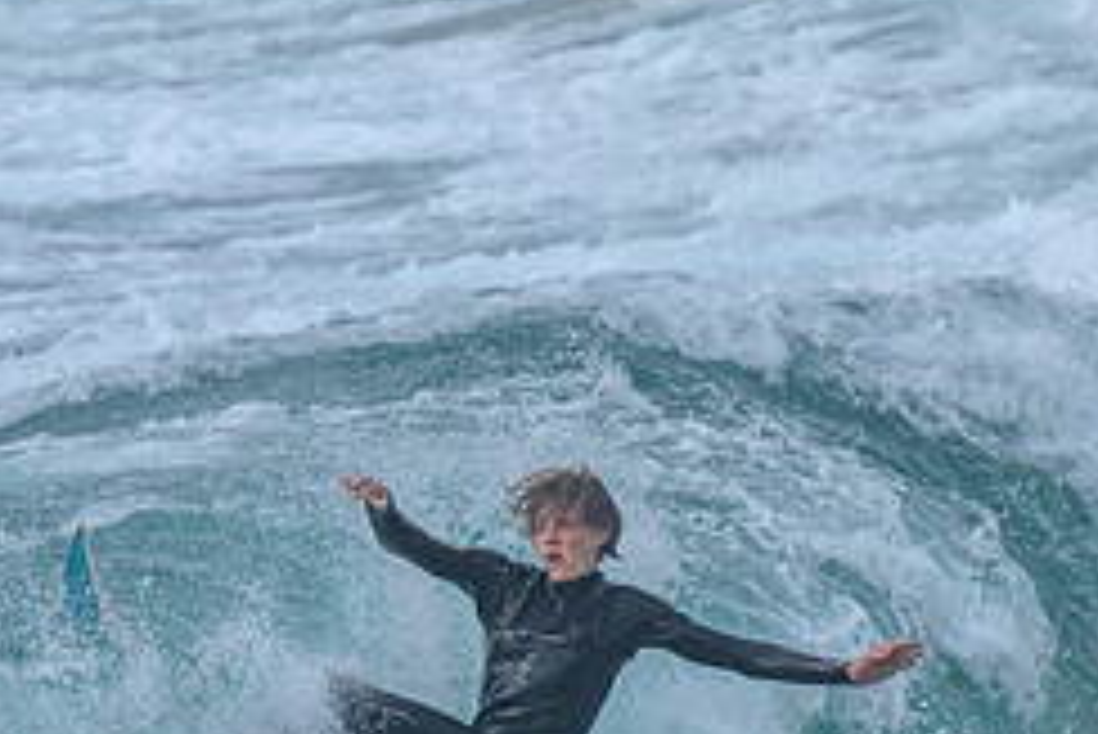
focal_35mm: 1308
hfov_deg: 1.6
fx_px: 39916
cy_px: 716
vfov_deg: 1.1
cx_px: 191
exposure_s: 1/2000
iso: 500
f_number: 8
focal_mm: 400
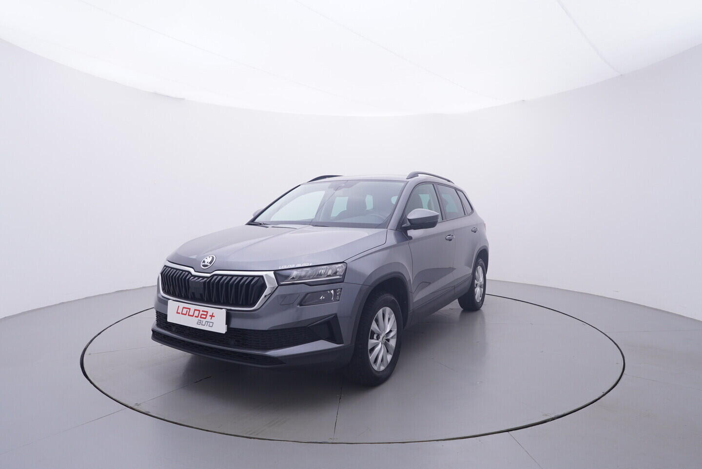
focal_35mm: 22
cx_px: 351
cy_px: 234
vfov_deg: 56.2
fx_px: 439
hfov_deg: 77.3
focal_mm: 15
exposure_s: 1/80
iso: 200
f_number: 5
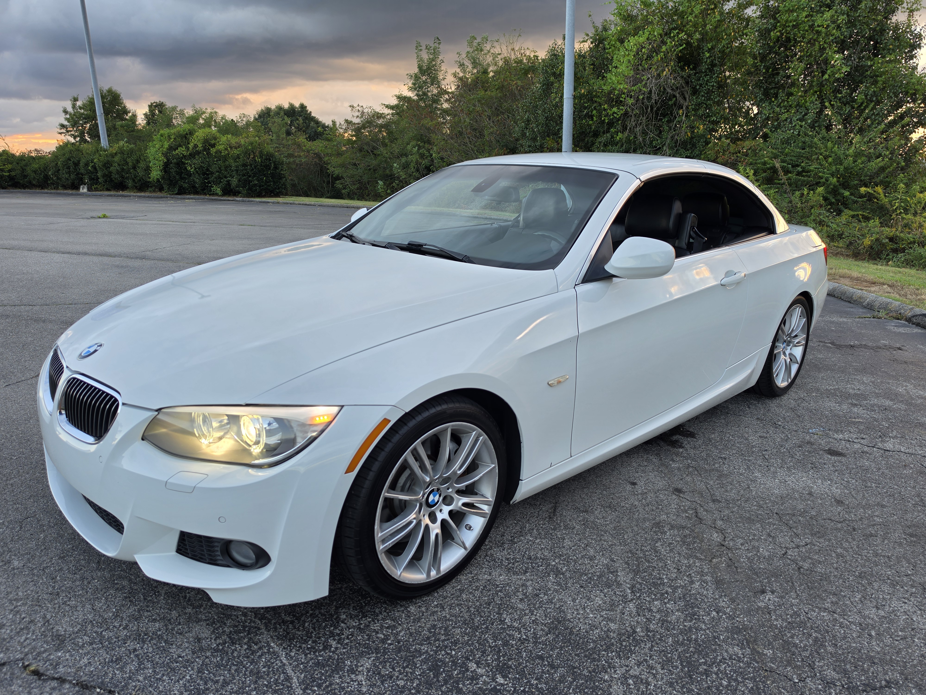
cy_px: 348
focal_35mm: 23
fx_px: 615
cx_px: 463
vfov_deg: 58.9
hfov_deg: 73.9
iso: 12
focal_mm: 6.5
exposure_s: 1/50.6
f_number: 1.4
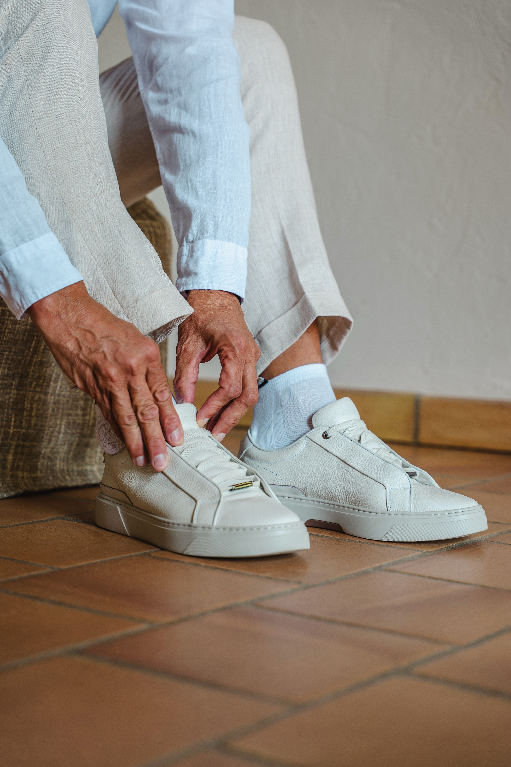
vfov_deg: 31.4
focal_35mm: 64
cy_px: 384
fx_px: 1363
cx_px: 256
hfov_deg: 21.2
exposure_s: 1/25
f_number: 3.2
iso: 80
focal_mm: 64
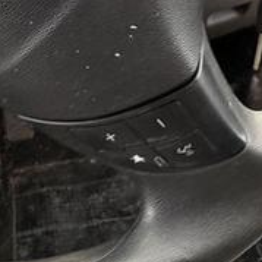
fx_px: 531
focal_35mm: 62
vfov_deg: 26.0
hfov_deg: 27.4
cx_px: 67
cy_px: -12
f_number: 2.2
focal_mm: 2.22
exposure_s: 1/100
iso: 125
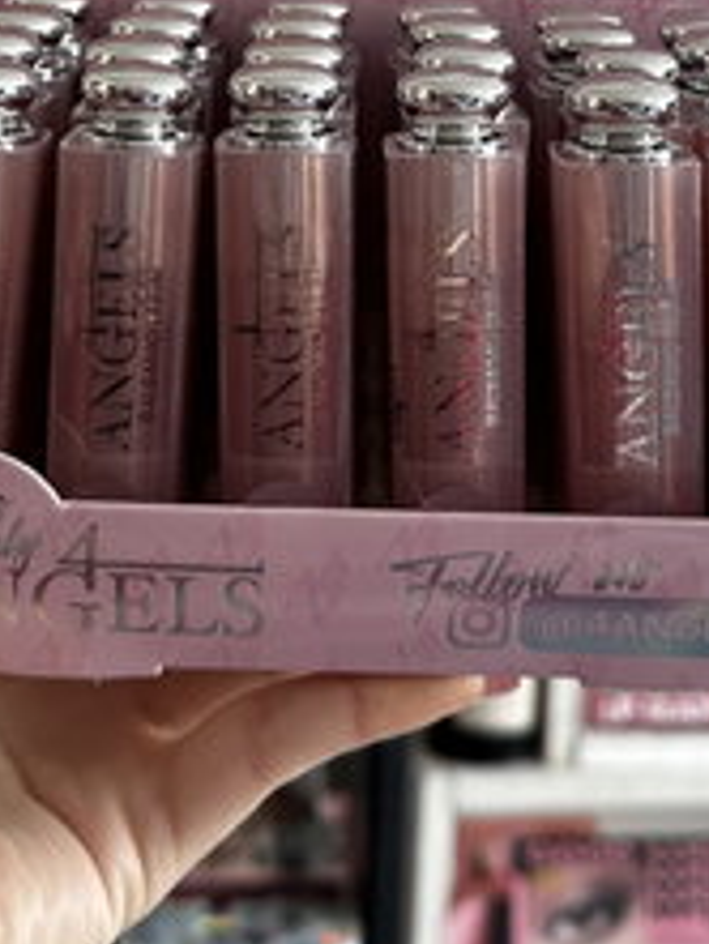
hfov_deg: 25.3
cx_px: 354
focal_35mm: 58
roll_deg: -4.2
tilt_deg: +6.7
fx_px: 1582
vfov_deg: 31.0
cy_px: 15
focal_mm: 6.86
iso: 125
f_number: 1.78
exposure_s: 1/121
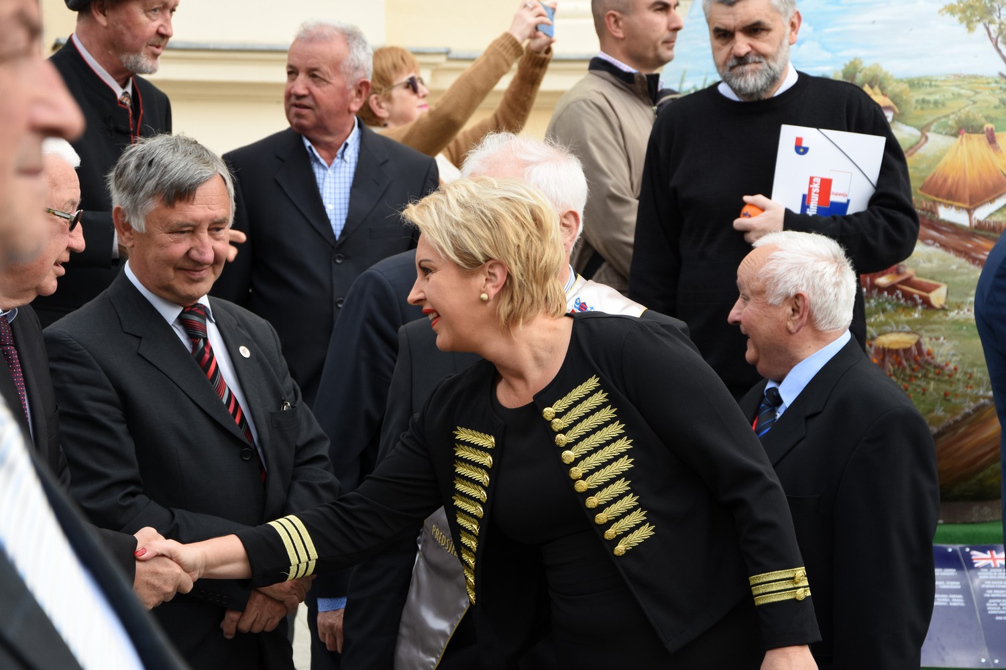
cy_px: 335
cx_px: 503
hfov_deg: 19.5
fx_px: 2934
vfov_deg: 13.0
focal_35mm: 105
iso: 320
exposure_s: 1/320
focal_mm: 70
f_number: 5.6
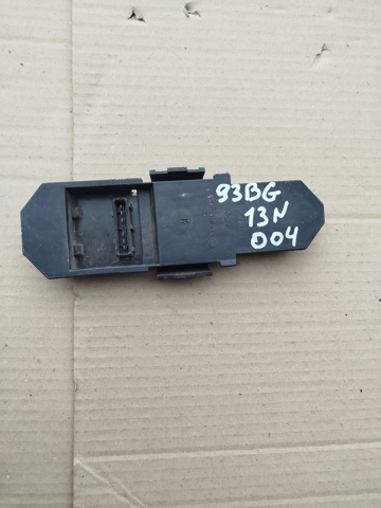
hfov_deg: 56.8
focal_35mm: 24
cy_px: 254
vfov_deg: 71.6
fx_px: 352
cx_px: 190
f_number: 1.7
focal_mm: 5.31
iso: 50
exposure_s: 1/114
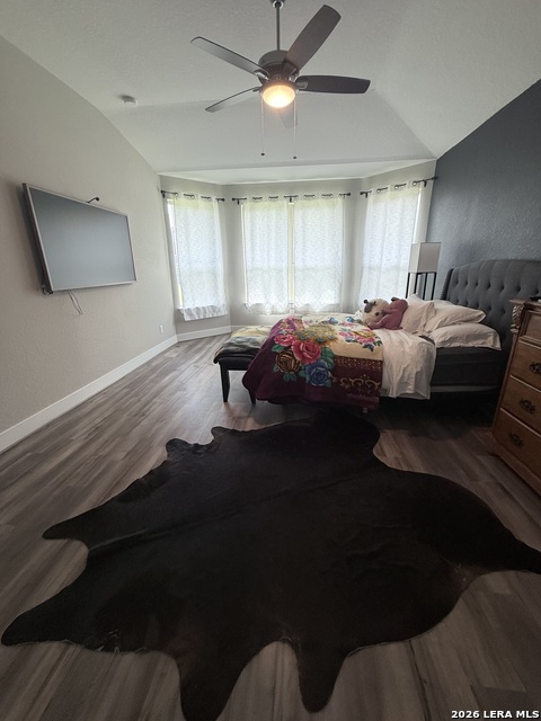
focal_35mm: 14
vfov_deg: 102.1
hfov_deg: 85.7
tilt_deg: -17.2
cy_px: 360
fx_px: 292
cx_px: 270
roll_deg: +1.9
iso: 80
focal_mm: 2.22
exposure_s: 1/120
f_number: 2.2
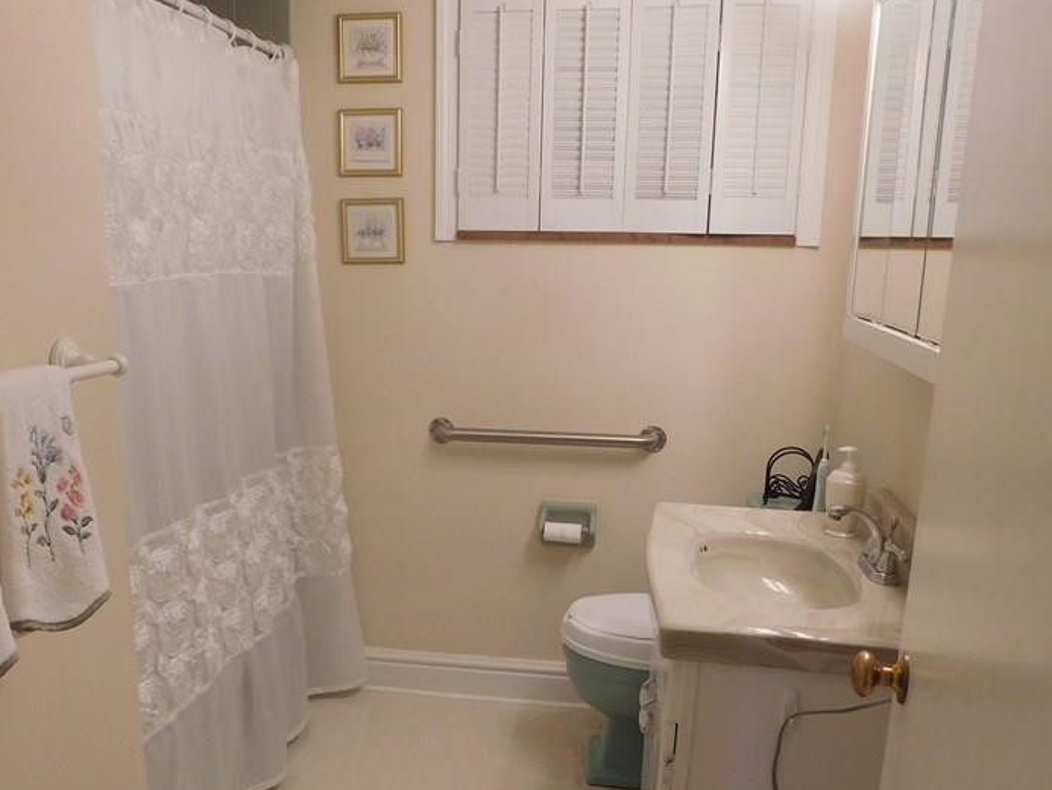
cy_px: 492
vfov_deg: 41.5
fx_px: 1033
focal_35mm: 34
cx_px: 445
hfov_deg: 53.7
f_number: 3
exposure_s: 1/30
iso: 220
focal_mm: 4
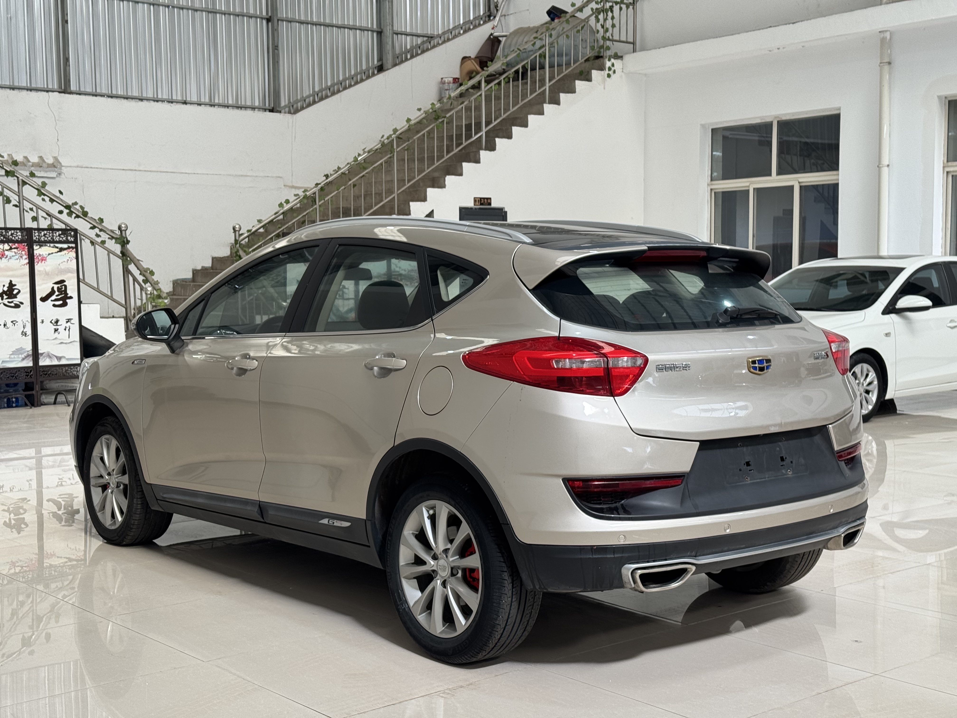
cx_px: 478
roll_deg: +0.6
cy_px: 359
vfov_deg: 30.3
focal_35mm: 48
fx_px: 1327
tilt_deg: -4.7
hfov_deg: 39.7
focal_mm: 6.76
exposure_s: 1/390
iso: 64
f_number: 1.78
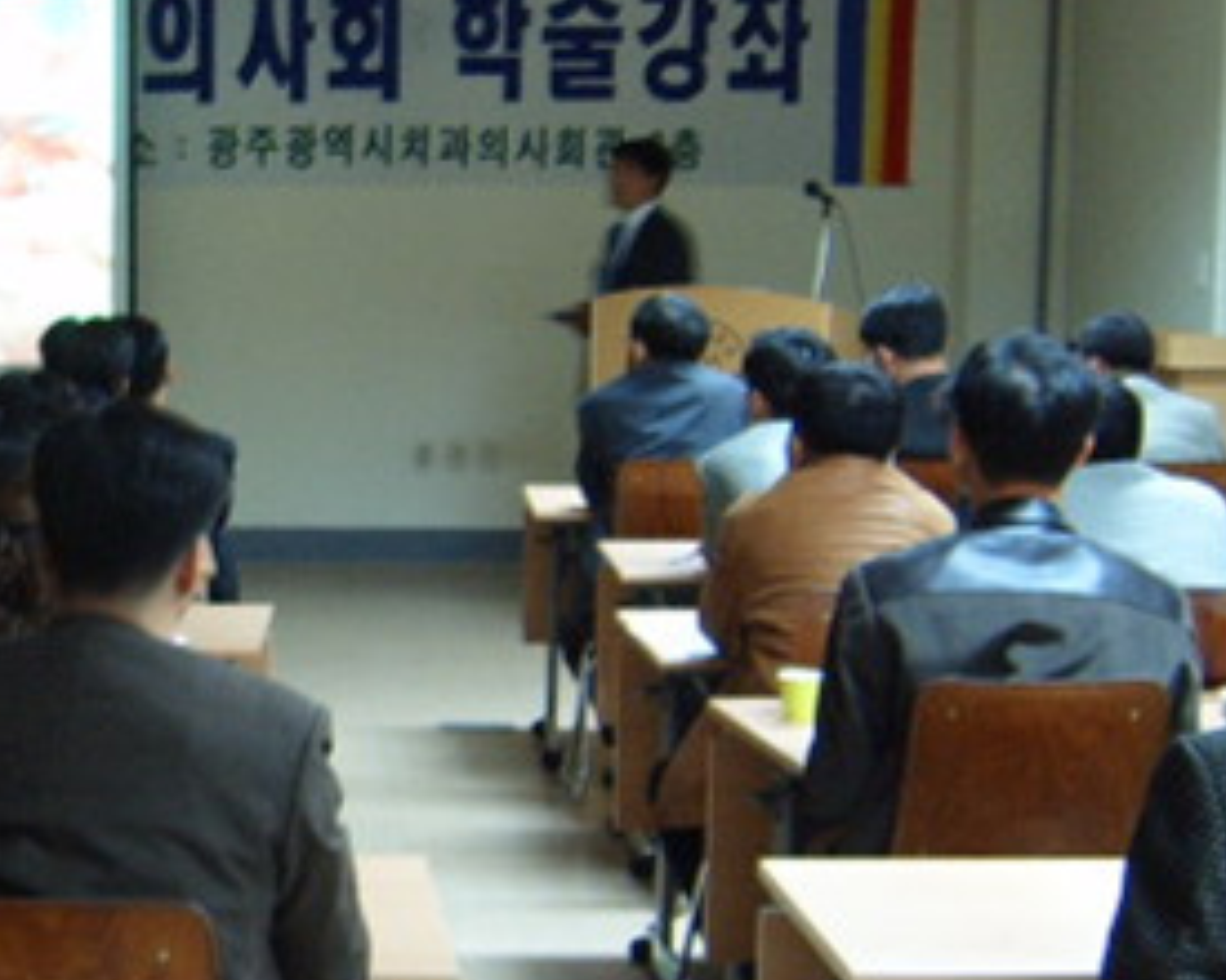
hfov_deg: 21.8
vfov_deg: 18.2
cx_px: -45
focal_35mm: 84
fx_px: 3048
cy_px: 659
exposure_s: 1/4
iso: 141
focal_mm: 6.2
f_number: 2.9
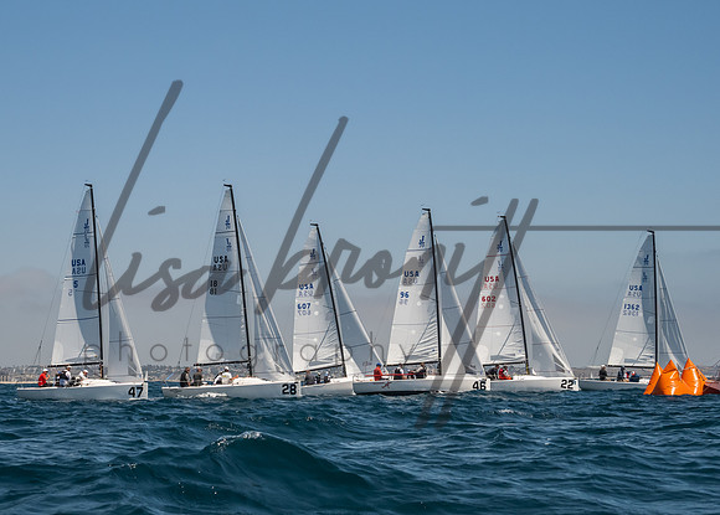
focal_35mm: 70
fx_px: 1424
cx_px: 225
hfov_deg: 28.2
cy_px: 182
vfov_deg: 20.5
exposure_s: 1/1000
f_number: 8
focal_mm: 44
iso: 800
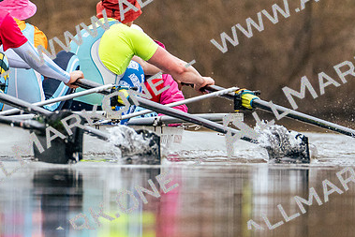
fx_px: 13603
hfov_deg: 1.5
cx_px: 142
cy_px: 69
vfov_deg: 1.0
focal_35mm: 1379
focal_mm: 600
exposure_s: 1/2000
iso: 4000
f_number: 6.3
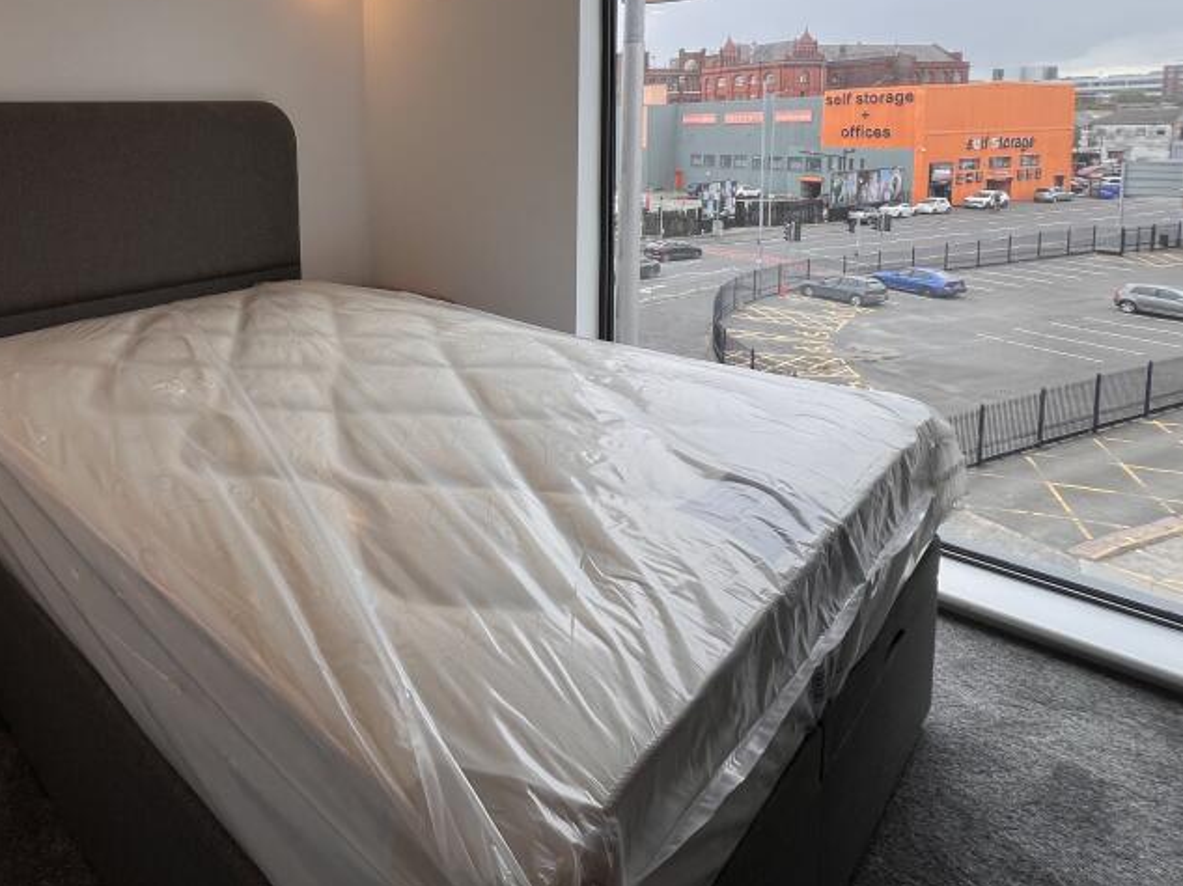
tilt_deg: -6.5
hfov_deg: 74.2
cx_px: 317
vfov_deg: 59.7
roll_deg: +1.6
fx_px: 717
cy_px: 211
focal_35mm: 21
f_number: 1.8
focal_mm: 1.57
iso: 40
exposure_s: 1/99
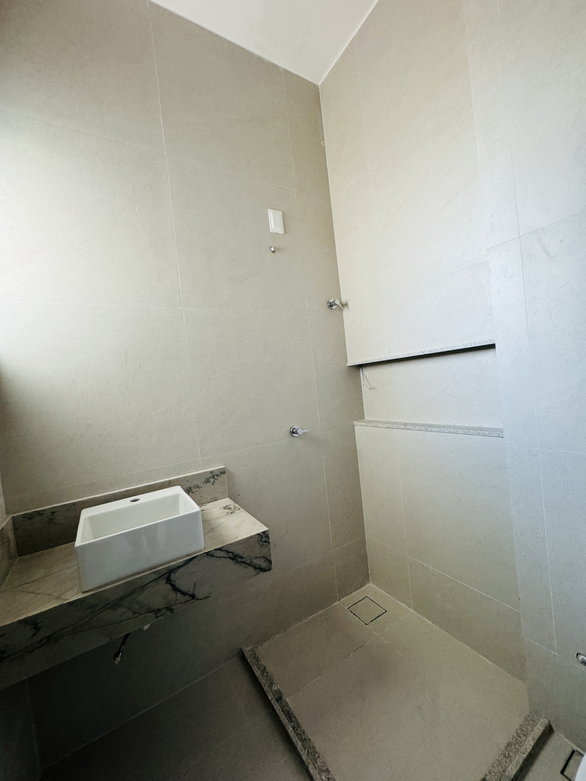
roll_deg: +6.6
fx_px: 316
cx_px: 293
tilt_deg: -1.3
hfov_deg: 85.7
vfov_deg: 102.1
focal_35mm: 14
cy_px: 390
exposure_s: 1/60
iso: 400
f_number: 2.2
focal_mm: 2.22
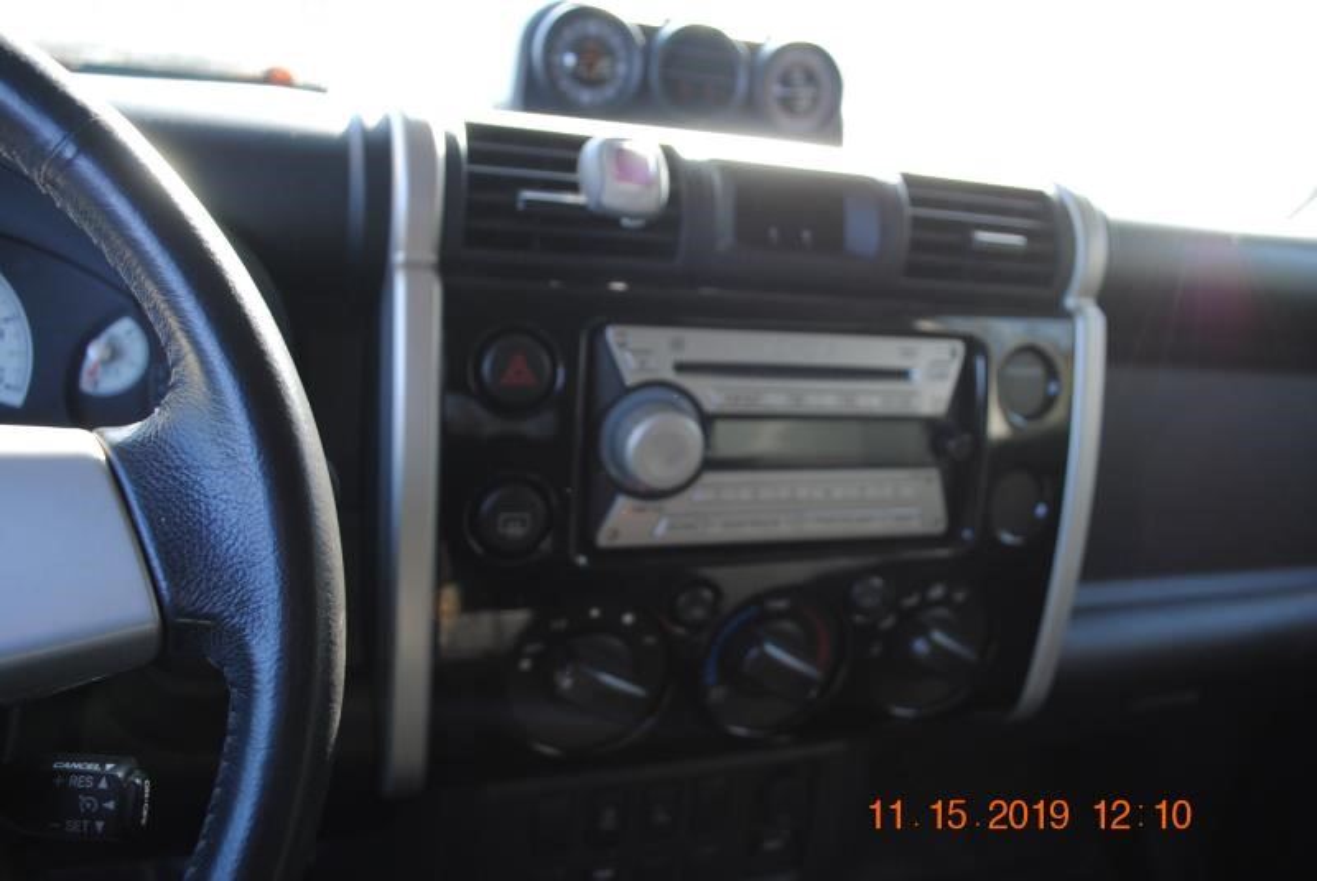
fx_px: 989
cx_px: 658
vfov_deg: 48.0
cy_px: 440
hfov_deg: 67.3
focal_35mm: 27
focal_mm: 18
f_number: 4
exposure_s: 1/60
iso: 200
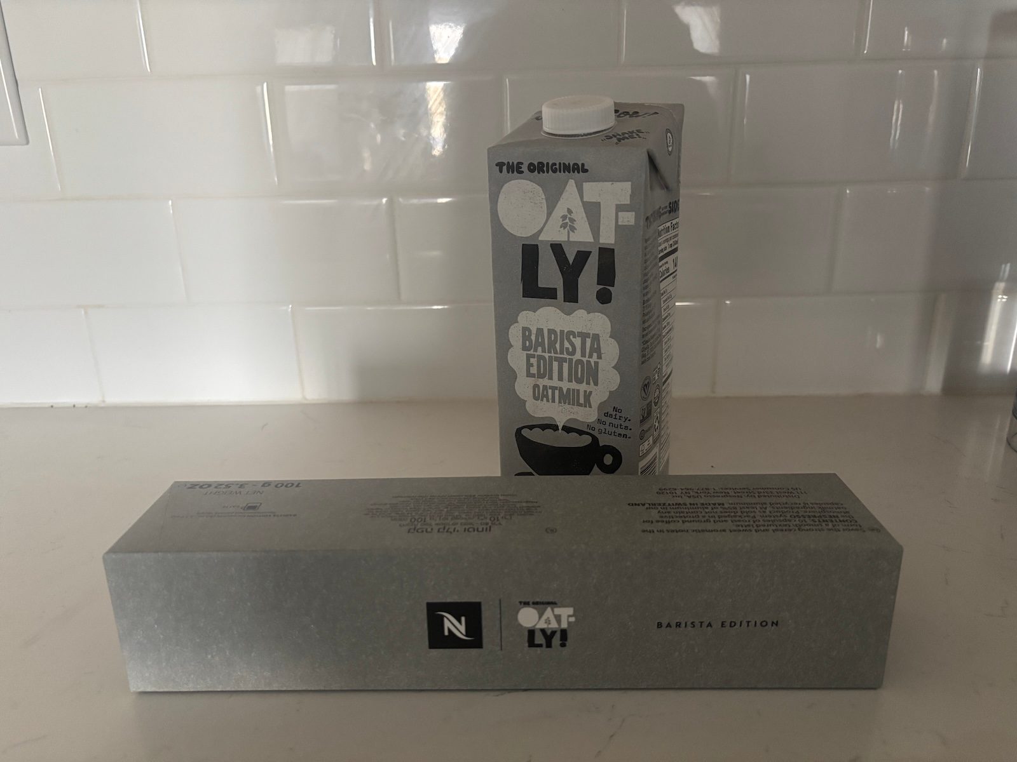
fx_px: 764
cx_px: 508
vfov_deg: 53.1
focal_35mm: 26
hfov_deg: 67.3
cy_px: 381
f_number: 1.6
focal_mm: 5.96
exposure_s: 1/56
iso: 500
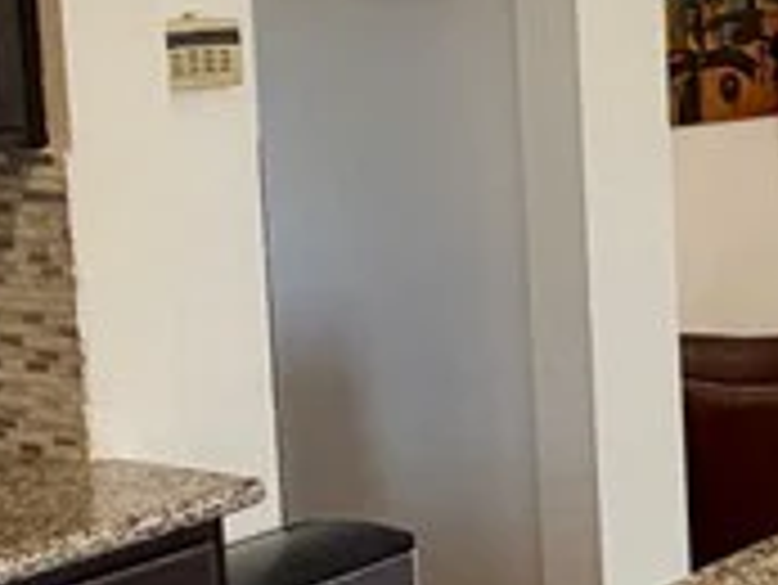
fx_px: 1867
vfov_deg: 17.7
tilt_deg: -5.7
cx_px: 1372
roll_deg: +0.8
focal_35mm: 83
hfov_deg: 18.7
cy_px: 122
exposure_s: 1/60
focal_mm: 2.22
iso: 200
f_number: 2.2
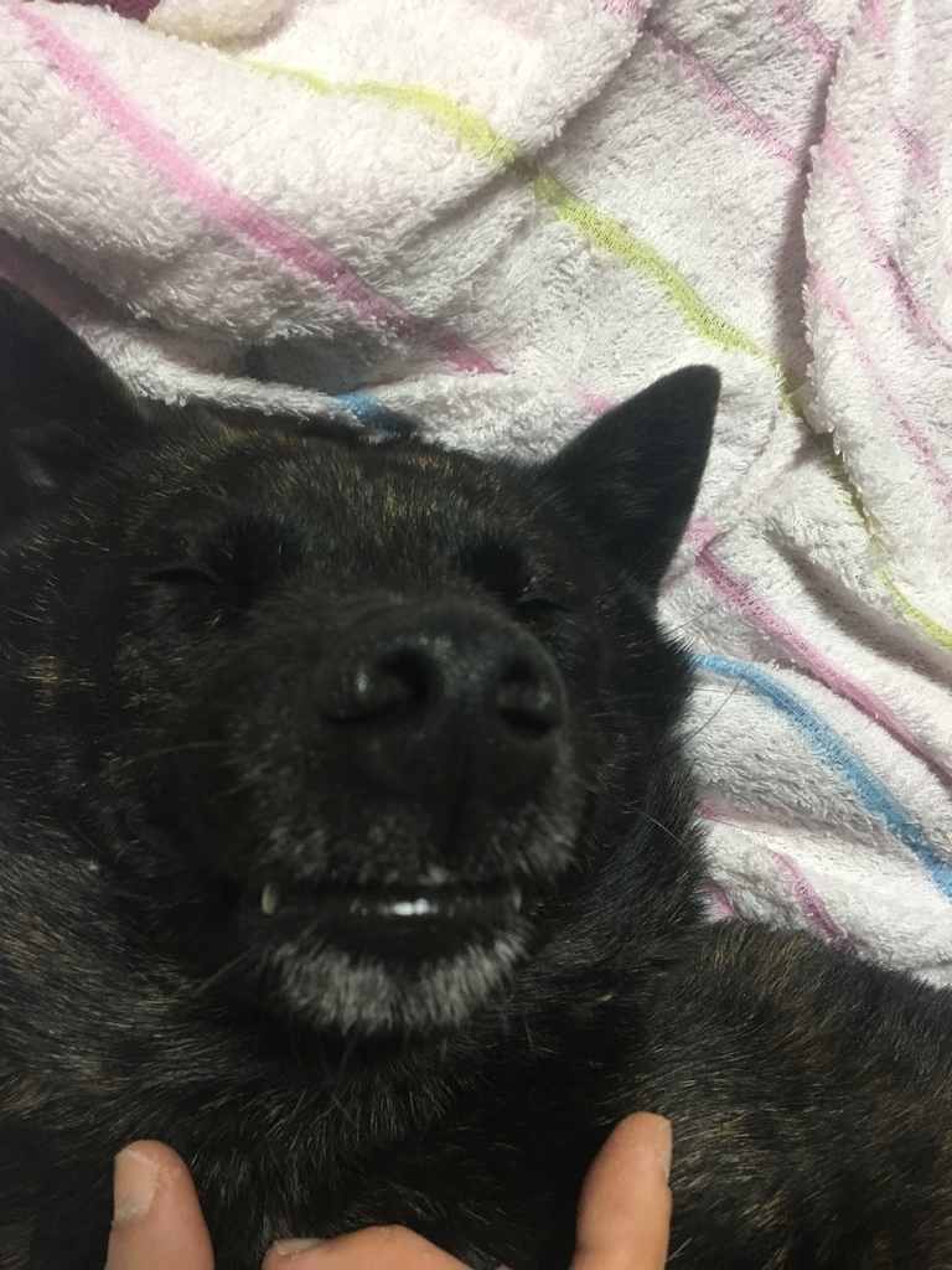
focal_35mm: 29
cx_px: 476
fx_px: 1063
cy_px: 635
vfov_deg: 61.7
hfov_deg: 48.2
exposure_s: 1/30
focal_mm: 4.15
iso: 125
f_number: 2.2
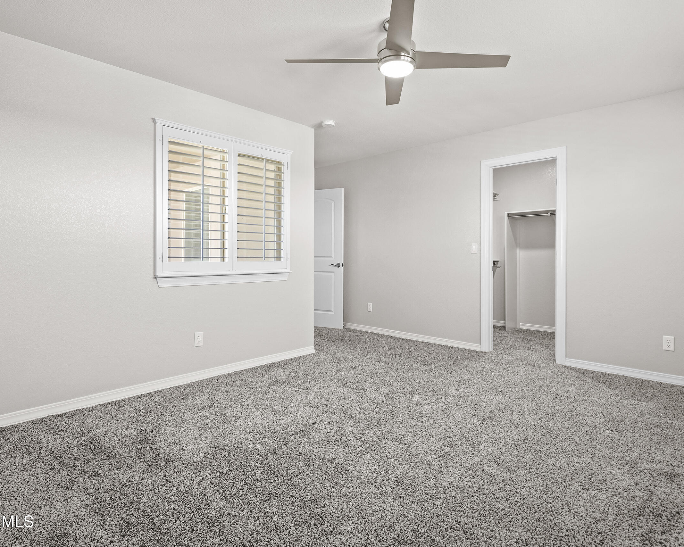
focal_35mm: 19
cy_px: 259
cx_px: 373
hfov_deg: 83.1
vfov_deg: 70.8
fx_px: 385
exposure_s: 1/2
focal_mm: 16
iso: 800
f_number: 8
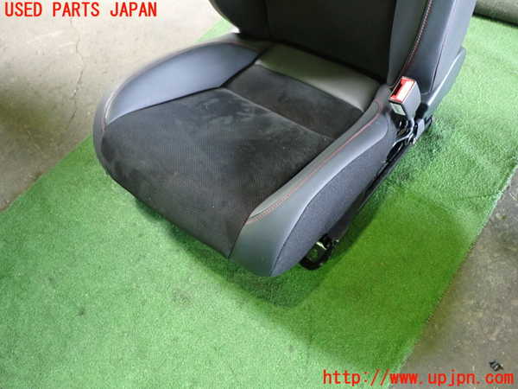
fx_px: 449
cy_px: 194
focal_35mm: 30
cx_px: 259
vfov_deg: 46.8
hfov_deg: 60.0
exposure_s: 1/30
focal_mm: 5.4
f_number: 2.3
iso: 800
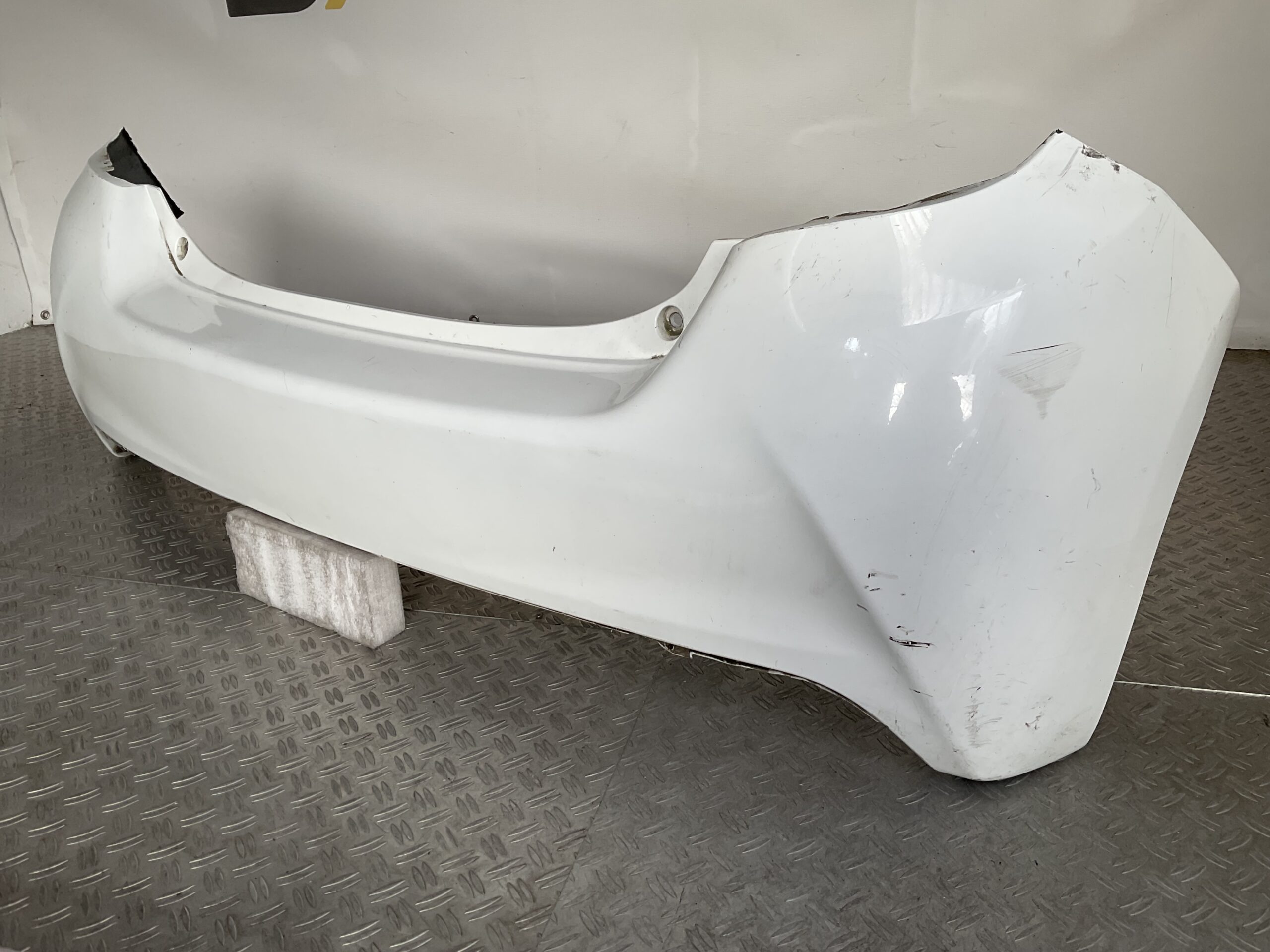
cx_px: 635
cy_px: 476
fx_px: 1064
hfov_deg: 61.7
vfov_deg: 48.2
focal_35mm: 29
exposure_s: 1/163
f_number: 1.8
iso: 16
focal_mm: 3
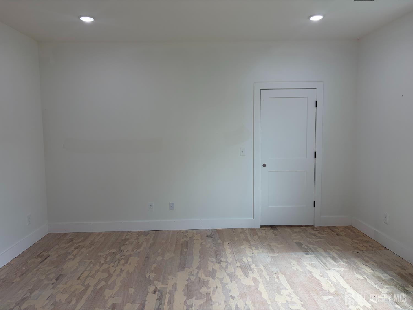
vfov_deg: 53.1
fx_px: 310
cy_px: 155
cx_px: 206
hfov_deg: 67.3
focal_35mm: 26
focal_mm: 5.96
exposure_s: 1/183
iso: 40
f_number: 1.6
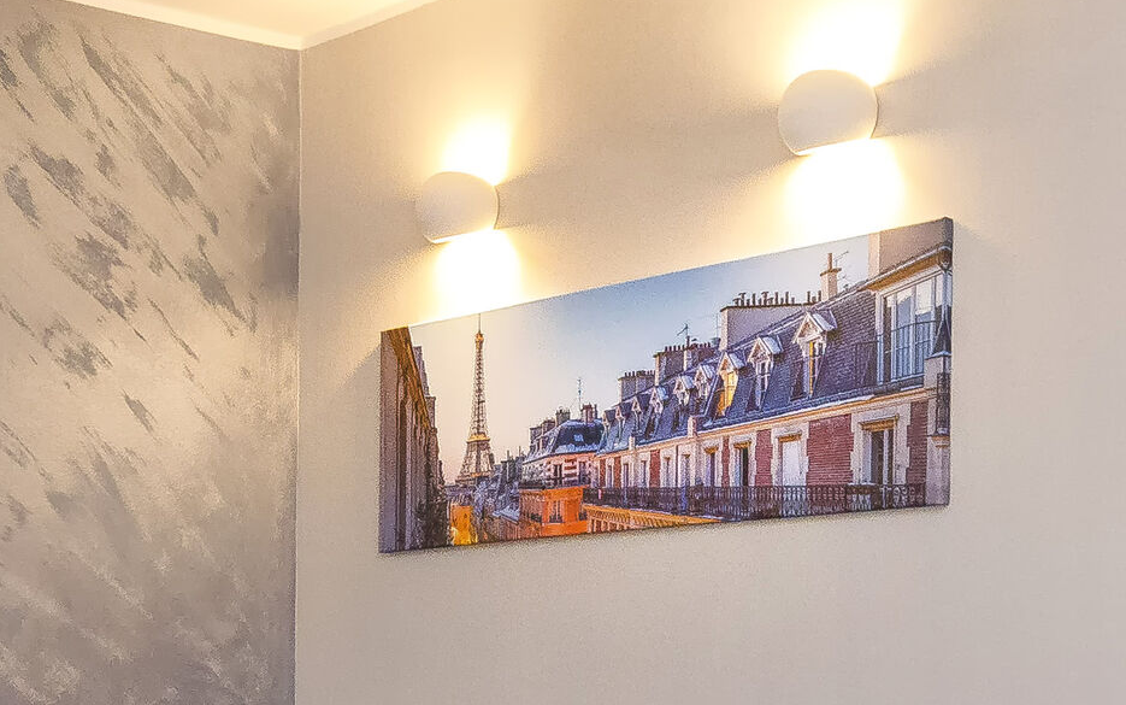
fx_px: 2103
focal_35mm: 69
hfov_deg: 29.9
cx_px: 481
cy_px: 667
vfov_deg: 18.6
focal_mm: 15
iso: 3200
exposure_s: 1/60
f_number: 5
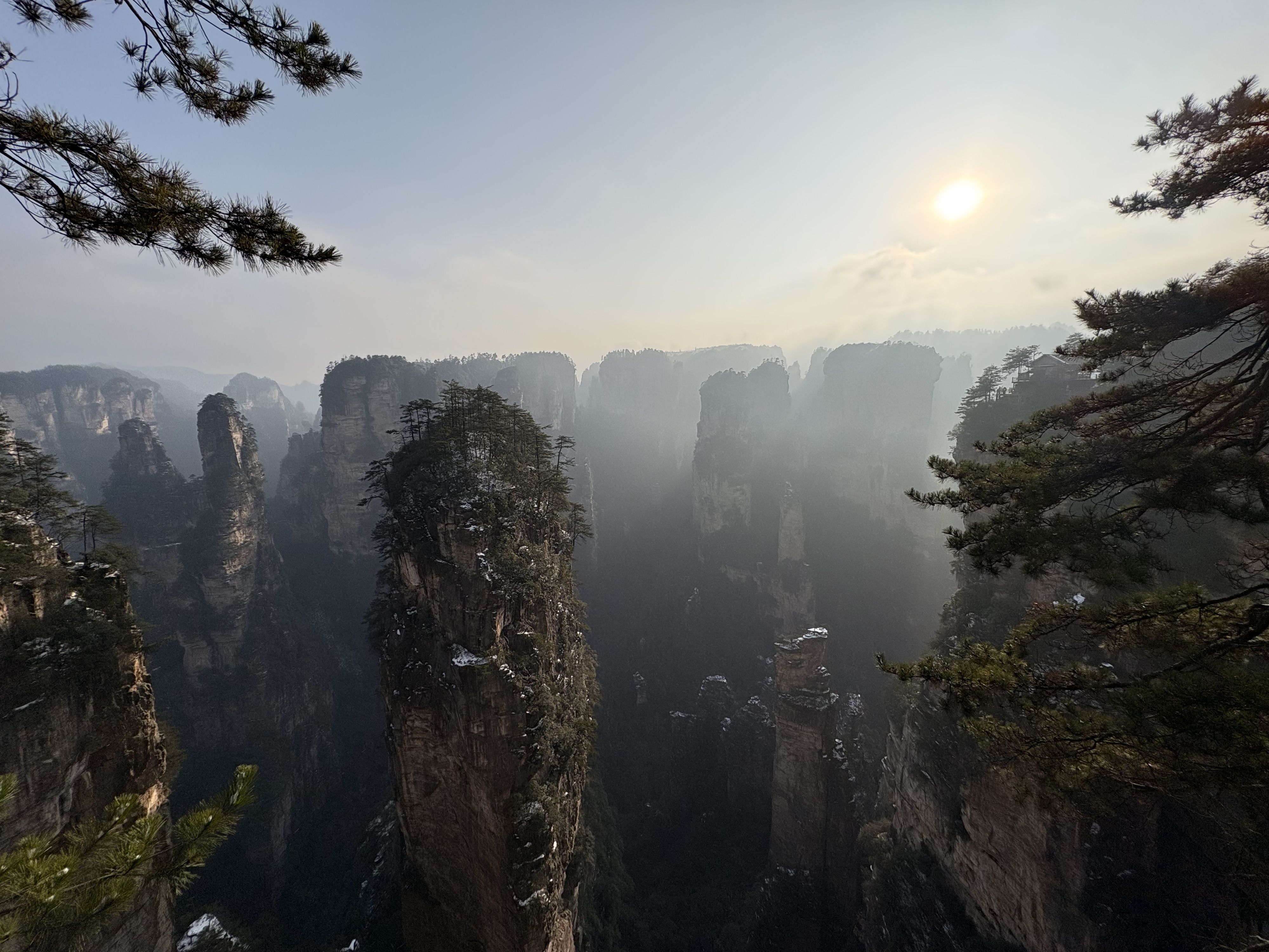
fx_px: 513
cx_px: 634
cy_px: 476
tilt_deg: -8.4
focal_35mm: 14
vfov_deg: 85.7
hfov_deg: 102.1
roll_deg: +0.7
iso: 64
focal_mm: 2.22
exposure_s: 1/3717
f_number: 2.2
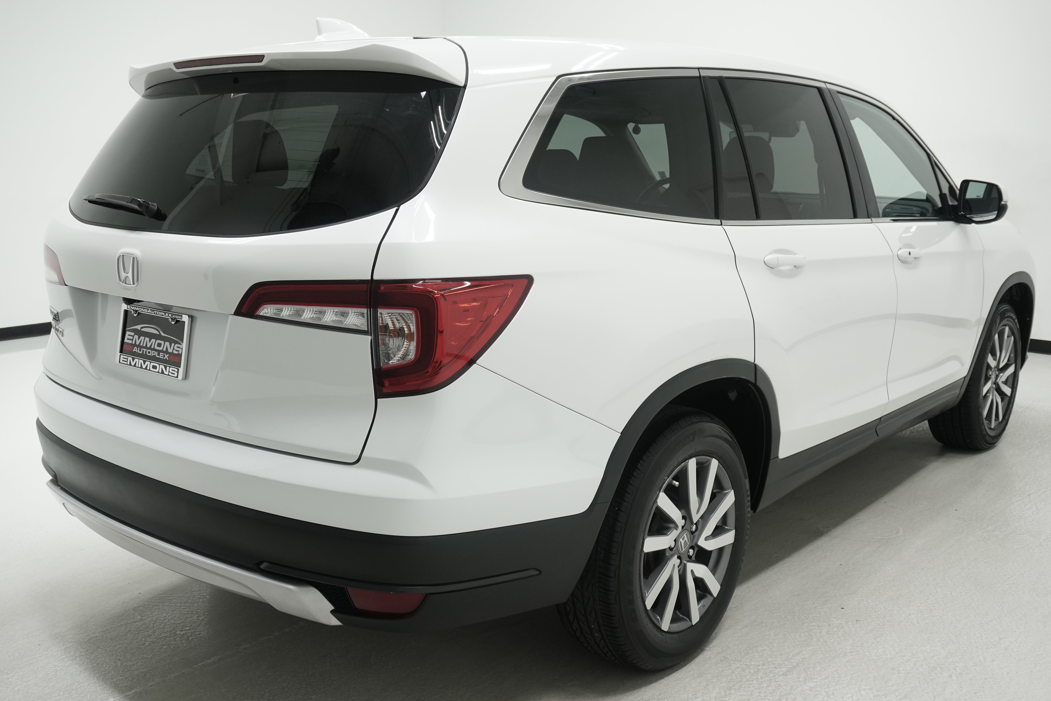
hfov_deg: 55.8
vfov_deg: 38.9
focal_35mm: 34
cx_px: 526
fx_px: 993
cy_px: 350
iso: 800
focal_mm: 23
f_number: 5.6
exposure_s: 1/200
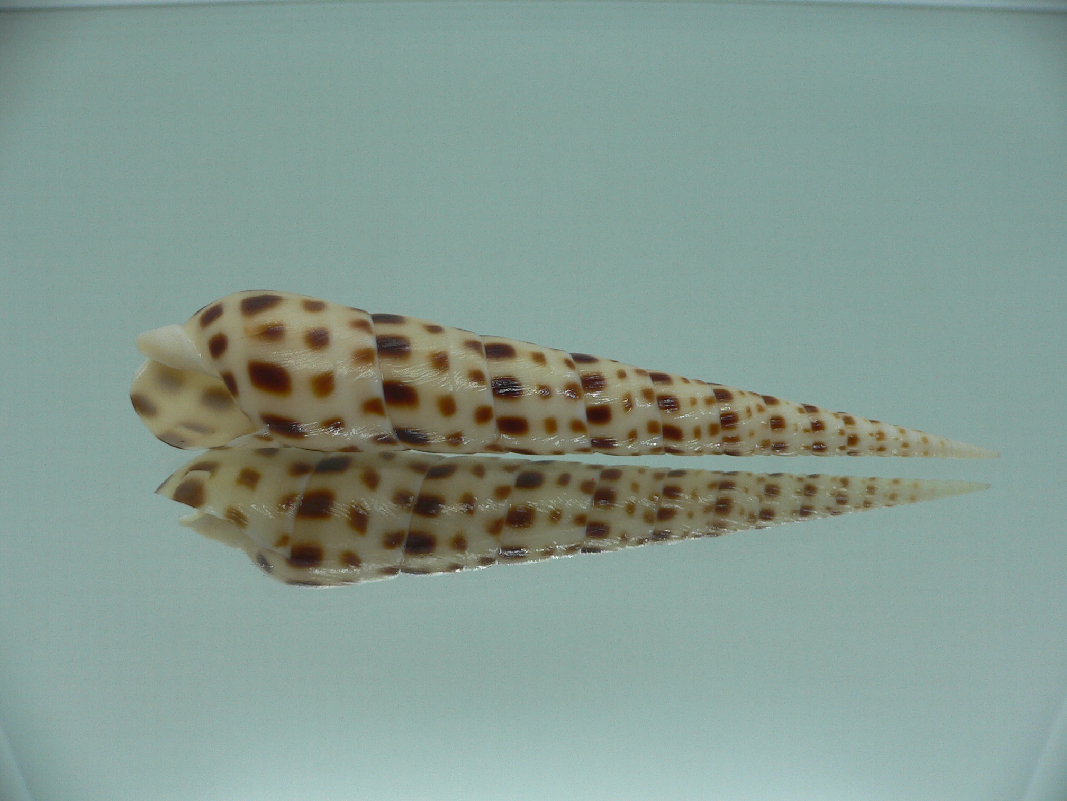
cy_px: 400
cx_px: 534
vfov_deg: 40.7
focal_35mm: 35
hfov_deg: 52.6
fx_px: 1079
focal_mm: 4.6
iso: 80
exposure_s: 1/60
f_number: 2.8
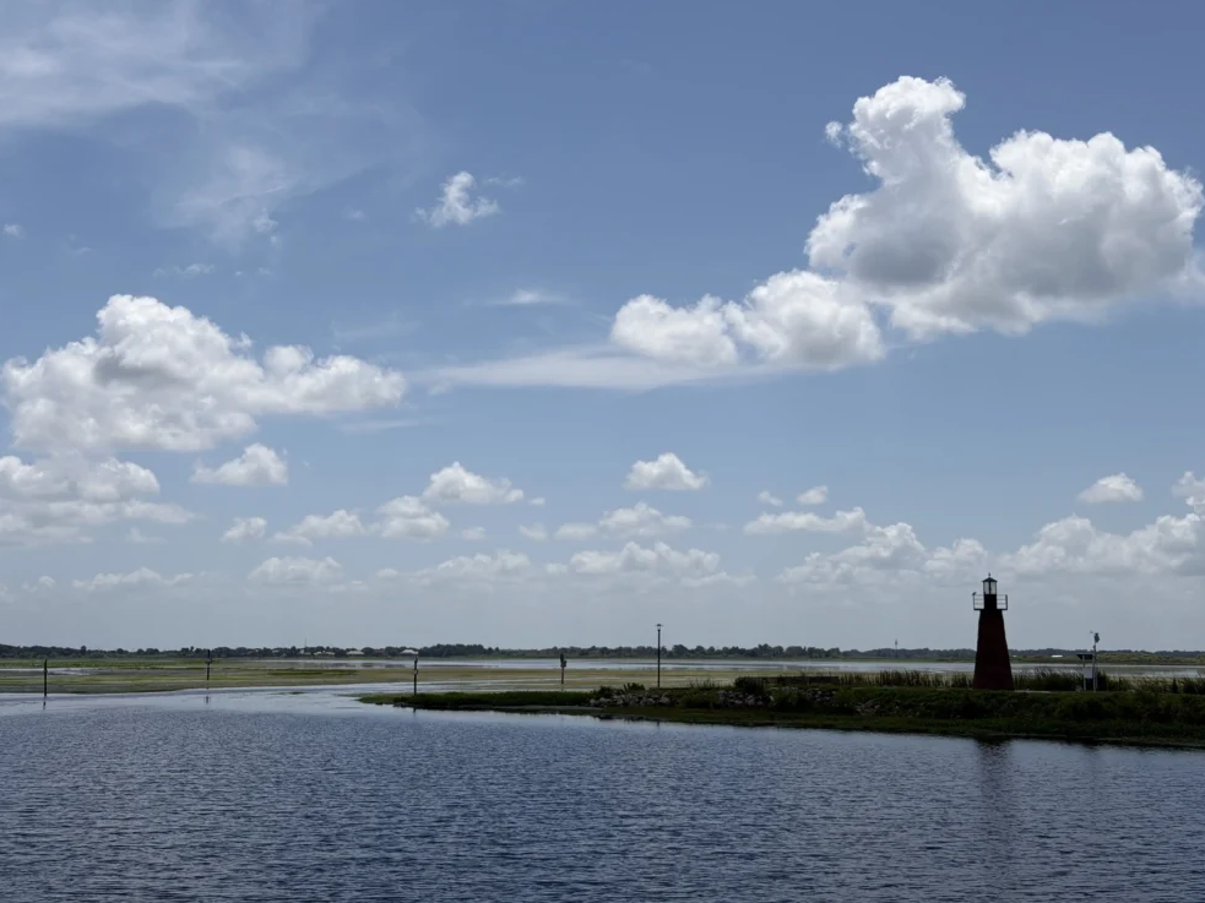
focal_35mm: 50
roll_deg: +0.3
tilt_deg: +6.4
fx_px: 1740
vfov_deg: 29.1
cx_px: 610
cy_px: 457
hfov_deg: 38.2
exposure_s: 1/13333
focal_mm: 6.76
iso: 64
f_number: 1.78
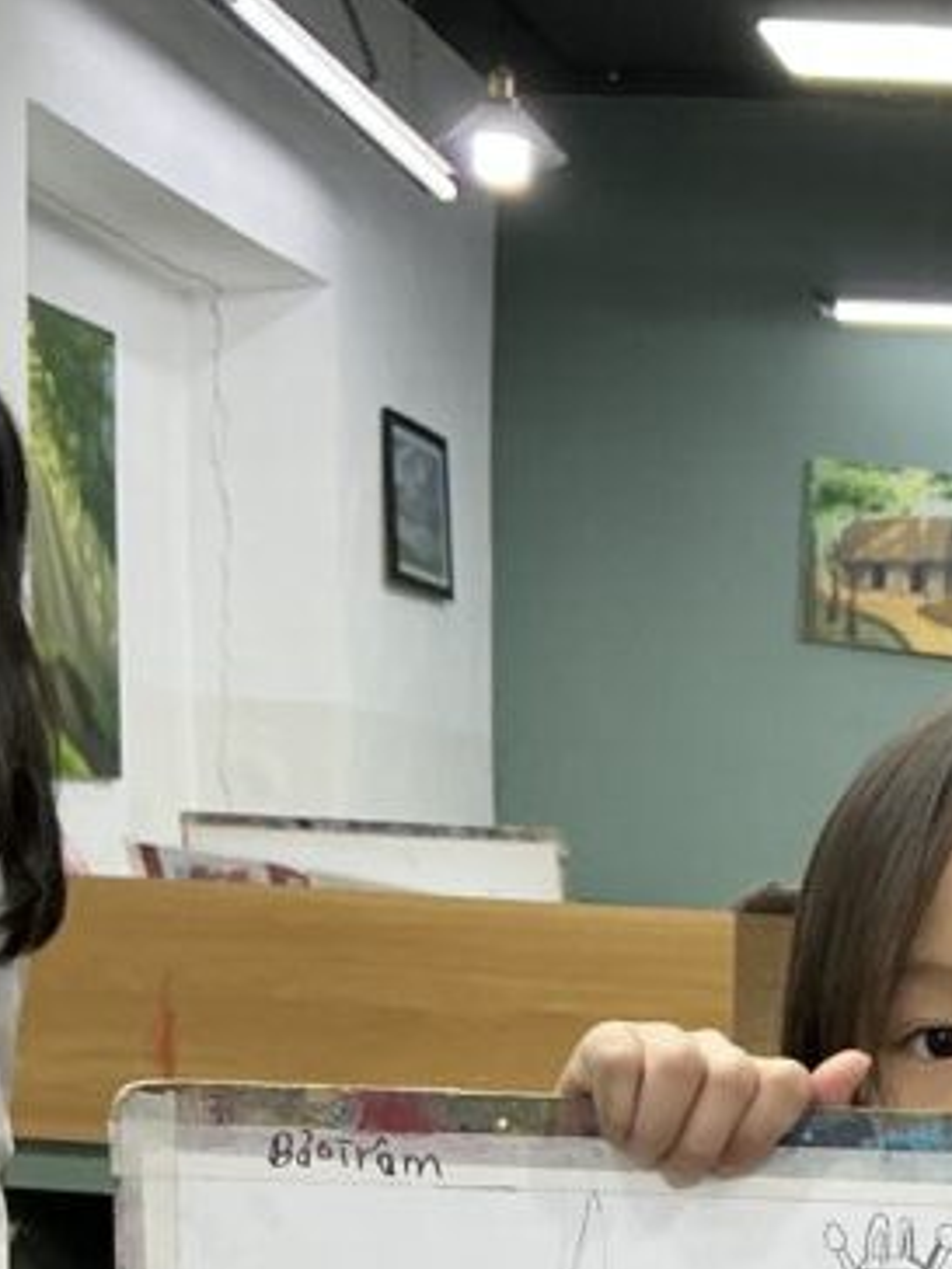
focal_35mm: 77
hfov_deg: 18.2
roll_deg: -2.7
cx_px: 1126
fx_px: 2824
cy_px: 1450
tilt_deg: -9.9
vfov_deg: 23.5
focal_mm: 3
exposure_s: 1/100
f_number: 1.8
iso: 50
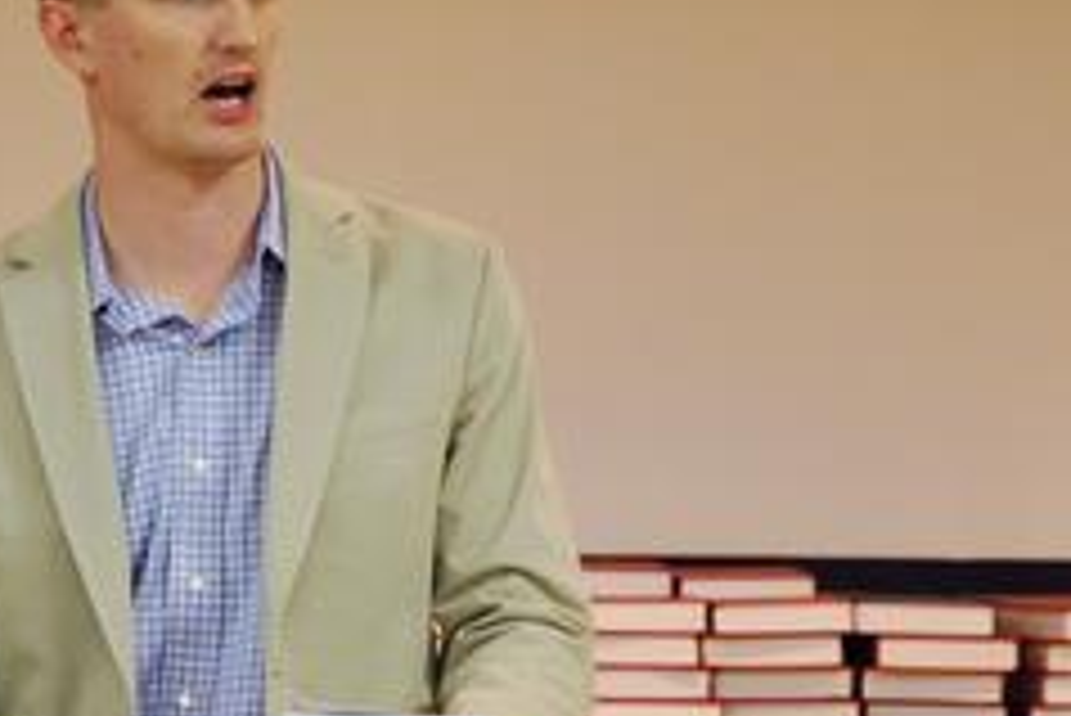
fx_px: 6757
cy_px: 385
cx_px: 189
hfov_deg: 9.0
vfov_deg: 6.1
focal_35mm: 227
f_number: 5.6
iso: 1600
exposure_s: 1/15
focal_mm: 80
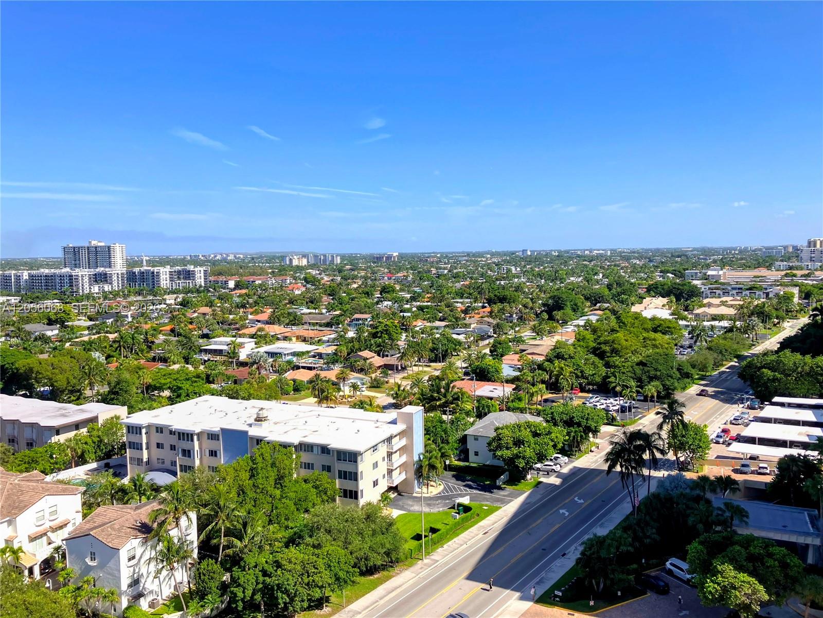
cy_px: 309
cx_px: 412
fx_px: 666
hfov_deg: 63.4
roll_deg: +0.5
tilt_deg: -4.3
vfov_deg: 49.7
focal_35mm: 28
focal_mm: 3.99
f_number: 1.8
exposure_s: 1/2433
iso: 32
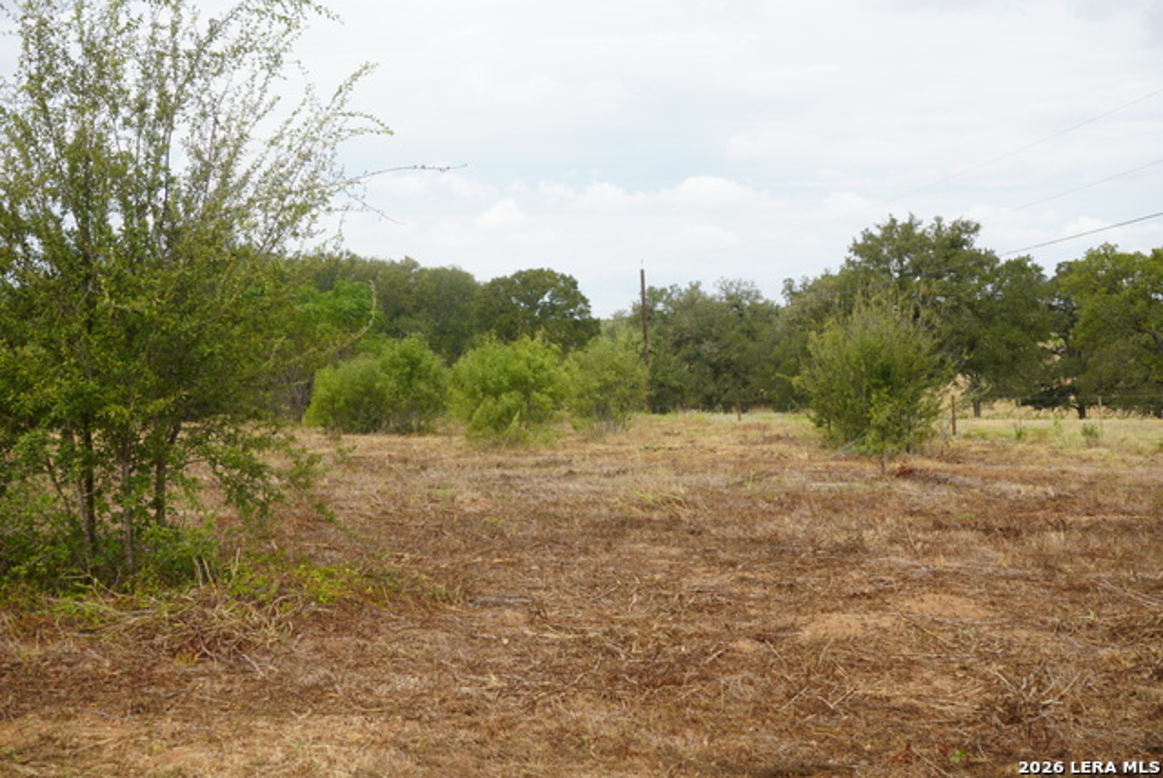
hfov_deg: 43.6
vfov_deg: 29.9
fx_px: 1455
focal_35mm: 45
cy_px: 389
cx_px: 582
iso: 100
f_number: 9
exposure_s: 1/125
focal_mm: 45
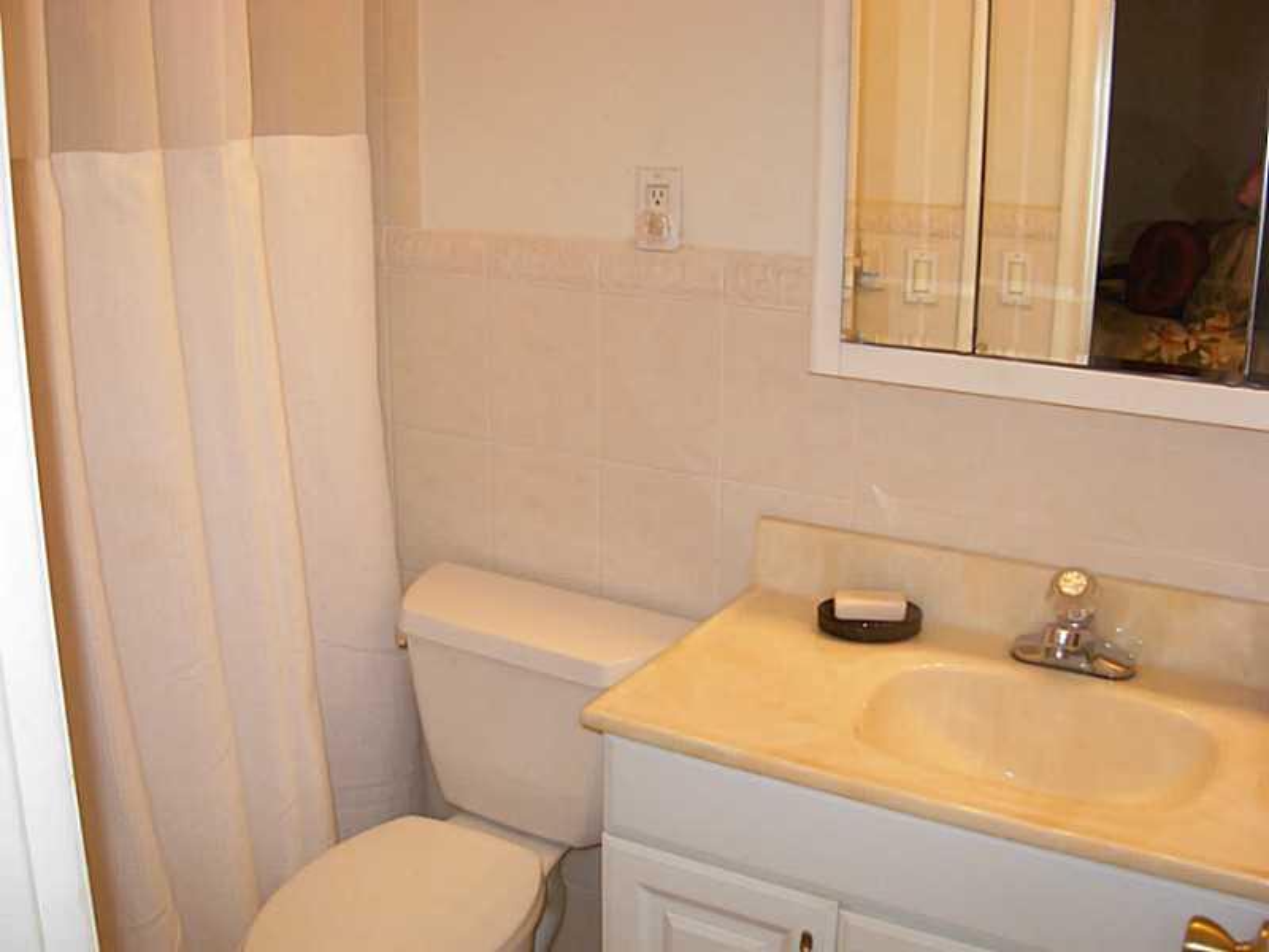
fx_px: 1393
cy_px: 476
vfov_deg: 37.7
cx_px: 634
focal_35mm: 38
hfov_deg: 49.0
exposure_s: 1/22.6
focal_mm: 6.3
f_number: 2.9
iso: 79
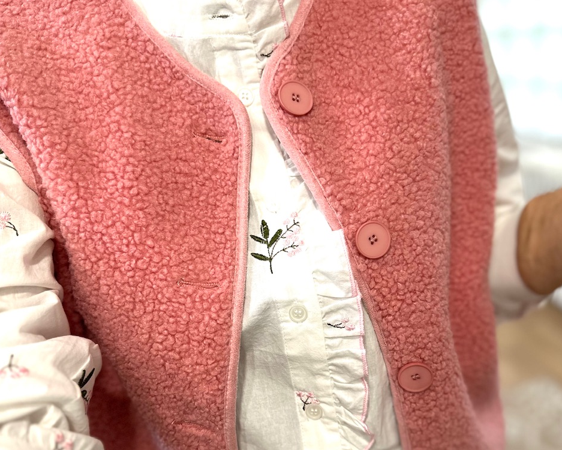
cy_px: 288
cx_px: 285
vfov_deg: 45.3
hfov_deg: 55.7
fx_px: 532
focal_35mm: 32
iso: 250
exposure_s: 1/97
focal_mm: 6.86
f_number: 1.78
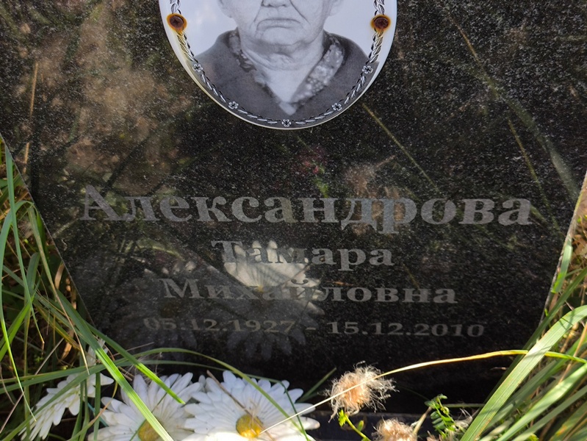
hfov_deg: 38.2
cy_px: 220
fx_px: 848
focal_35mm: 50
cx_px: 294
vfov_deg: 29.1
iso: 50
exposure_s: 1/270
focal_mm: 4.71
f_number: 1.7
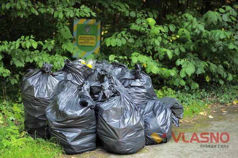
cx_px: 119
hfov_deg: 37.9
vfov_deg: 25.7
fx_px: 346
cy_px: 79
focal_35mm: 52
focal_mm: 35
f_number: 2.8
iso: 200
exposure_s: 1/320
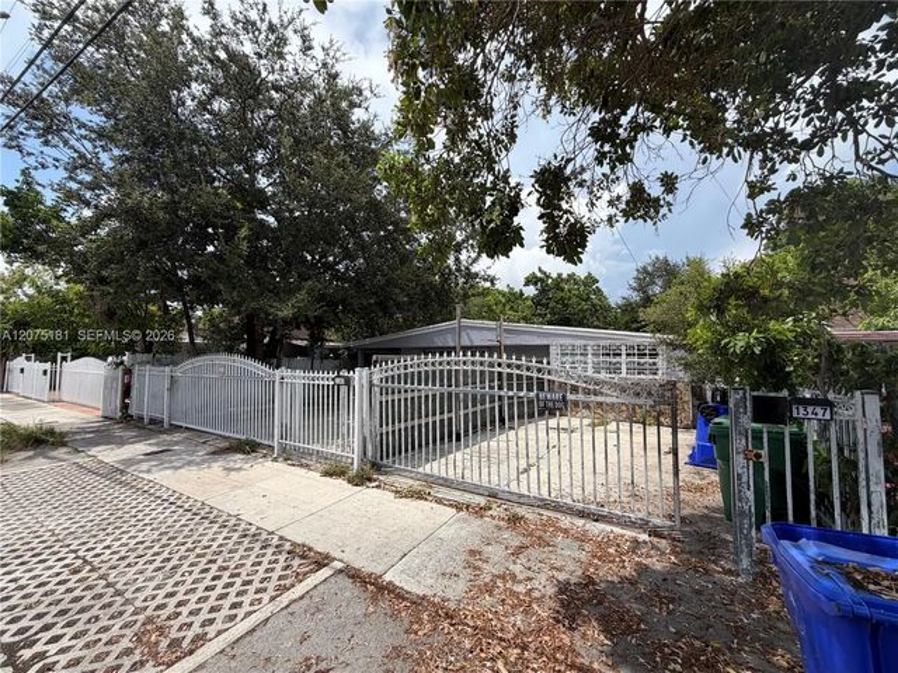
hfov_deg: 102.1
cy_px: 336
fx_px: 363
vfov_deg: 85.7
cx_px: 449
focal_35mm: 14
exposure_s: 1/770
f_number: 2.2
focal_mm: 2.22
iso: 25
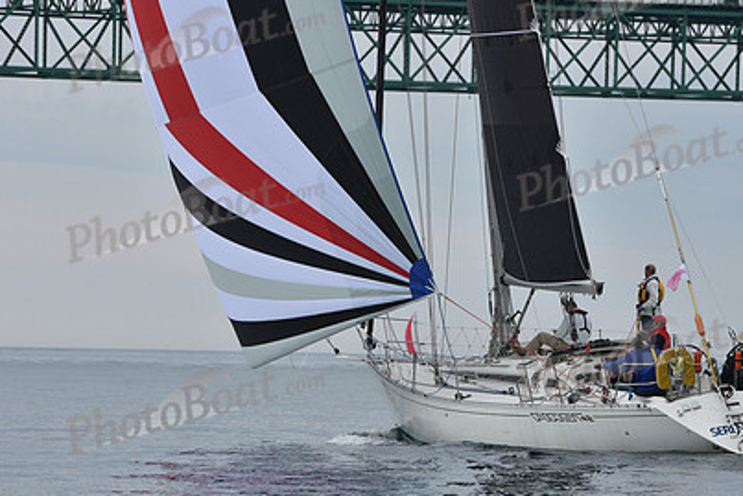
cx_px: 422
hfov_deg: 7.7
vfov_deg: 5.2
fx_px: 5492
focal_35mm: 266
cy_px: 285
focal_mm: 185
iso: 250
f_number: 7.1
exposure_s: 1/800
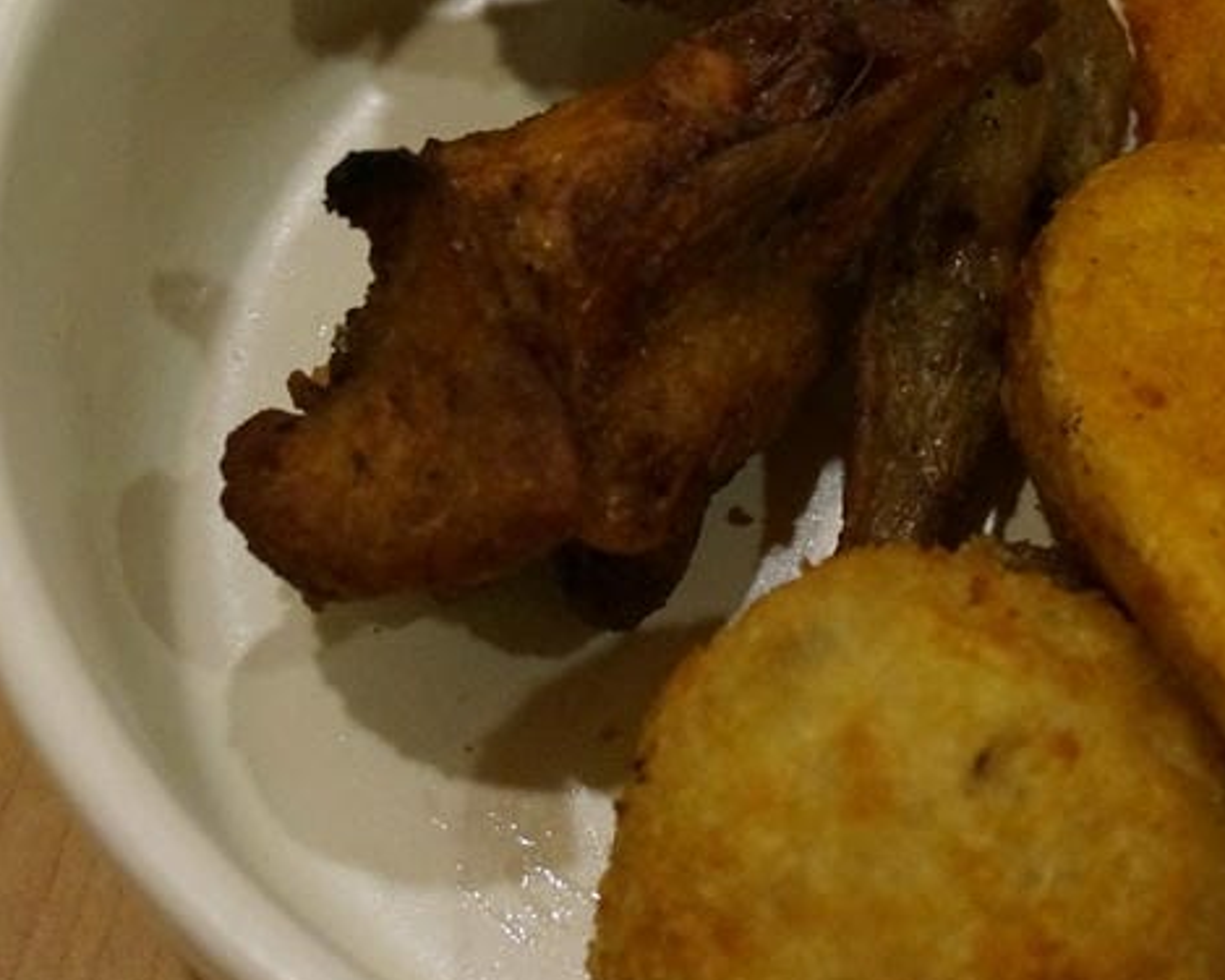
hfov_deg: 17.7
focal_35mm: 108
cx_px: 854
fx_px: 3915
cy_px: 118
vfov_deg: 14.1
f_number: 5
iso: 3200
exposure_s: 1/80
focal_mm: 30
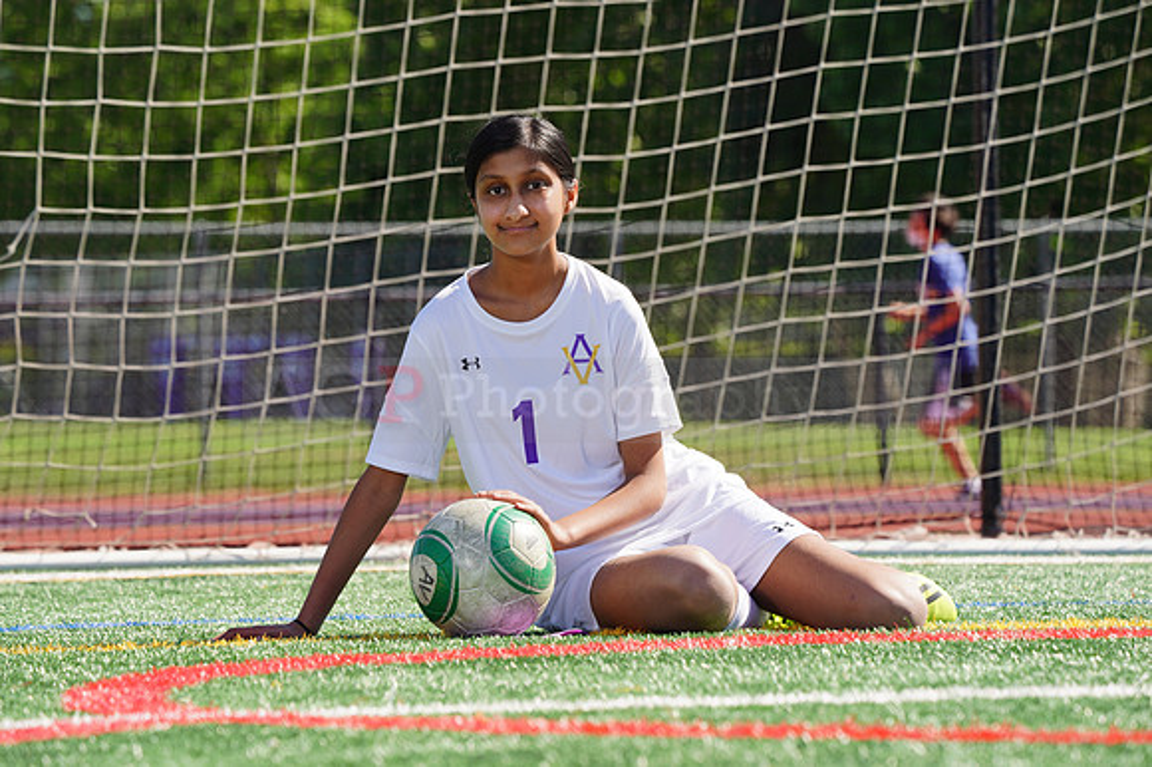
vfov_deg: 4.8
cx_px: 576
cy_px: 384
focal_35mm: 285
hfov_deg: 7.2
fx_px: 9114
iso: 200
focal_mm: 285
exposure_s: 1/250
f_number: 11
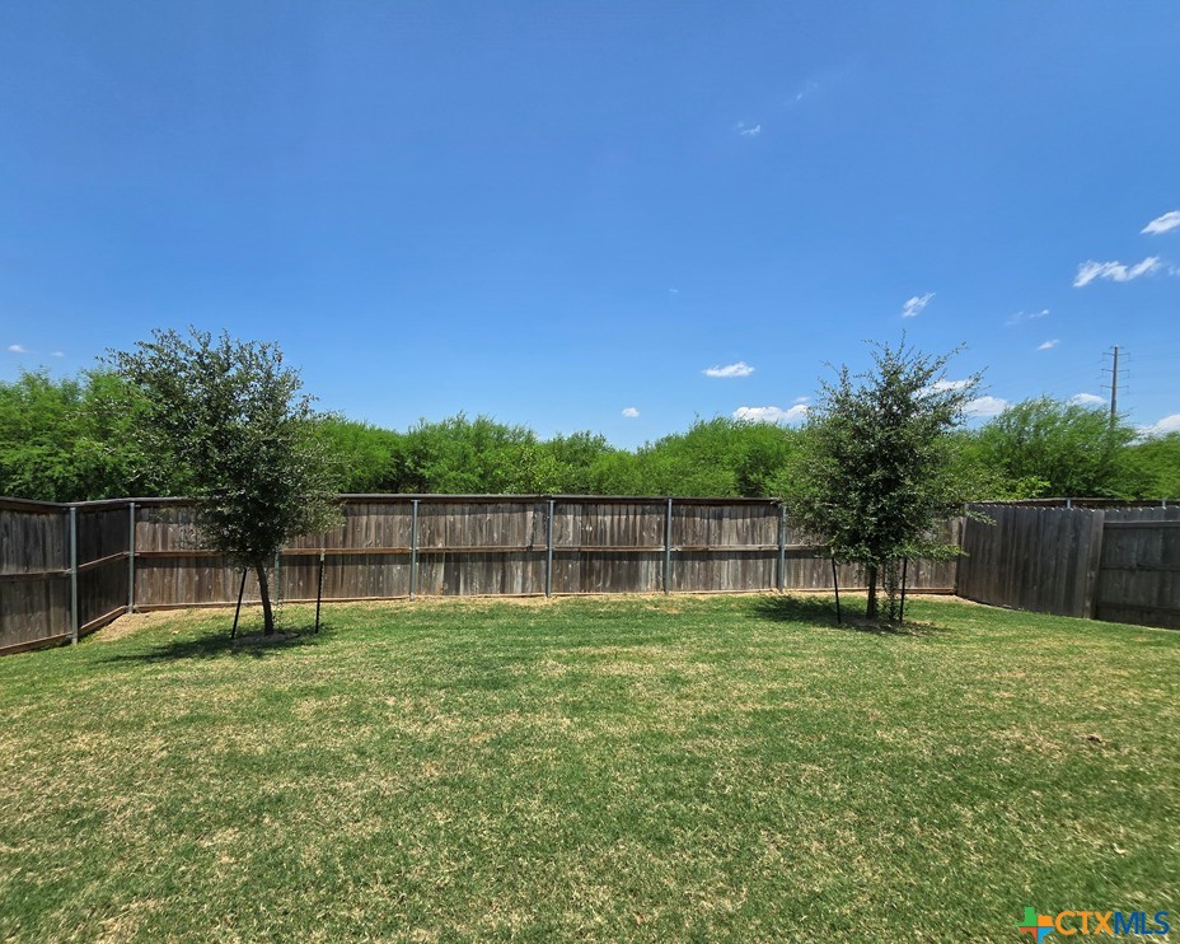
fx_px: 489
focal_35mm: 14
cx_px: 549
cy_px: 481
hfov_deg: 100.6
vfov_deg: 88.0
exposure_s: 1/3026
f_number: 2.2
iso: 50
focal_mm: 2.2
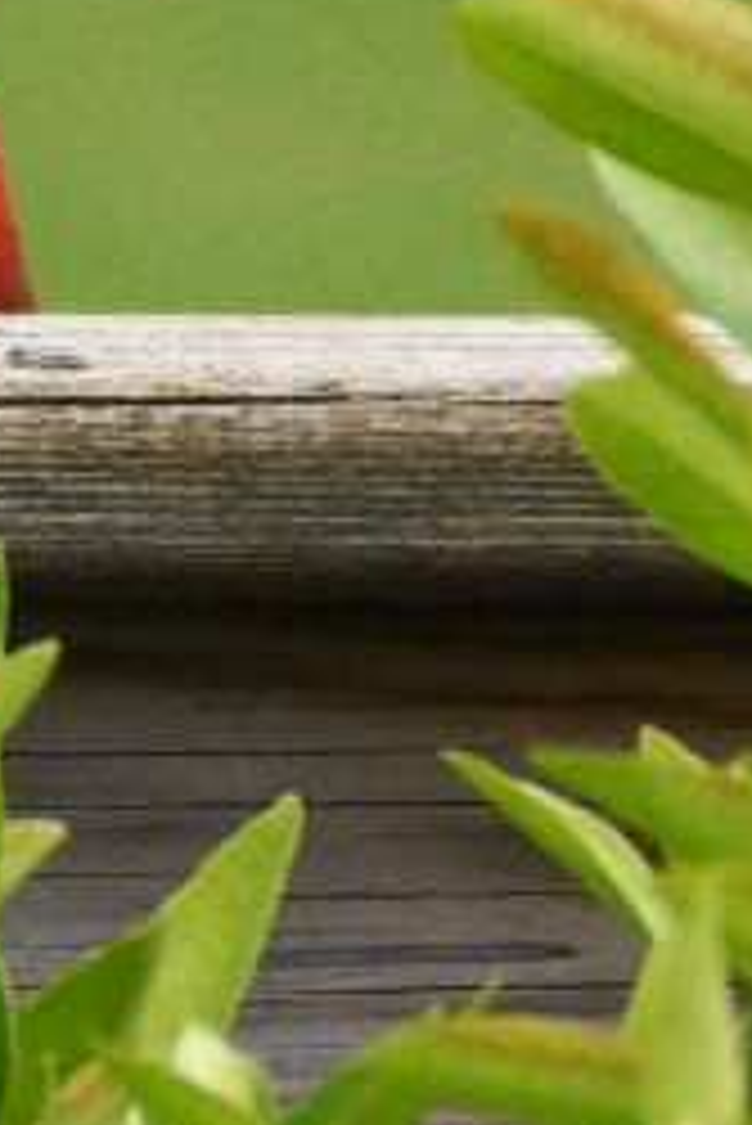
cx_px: -198
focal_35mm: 1495
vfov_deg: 1.4
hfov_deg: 0.9
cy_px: -81
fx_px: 46775
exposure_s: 1/400
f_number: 6.3
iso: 1250
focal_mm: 250
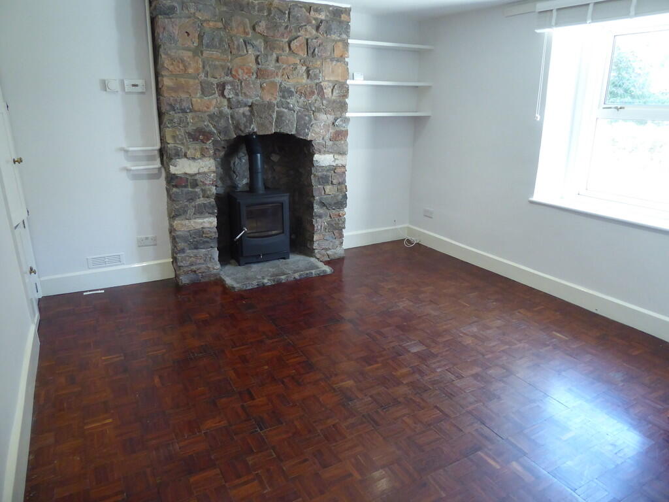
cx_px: 334
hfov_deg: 71.6
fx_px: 464
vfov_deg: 56.8
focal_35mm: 24
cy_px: 251
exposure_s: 1/50
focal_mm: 4.3
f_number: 3.3
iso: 400
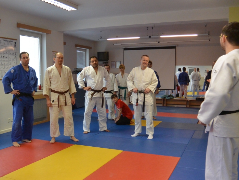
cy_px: 118
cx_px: 73
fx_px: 269
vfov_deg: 36.5
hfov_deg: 46.8
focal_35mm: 39
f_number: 4
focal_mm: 10
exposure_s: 1/60
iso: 400
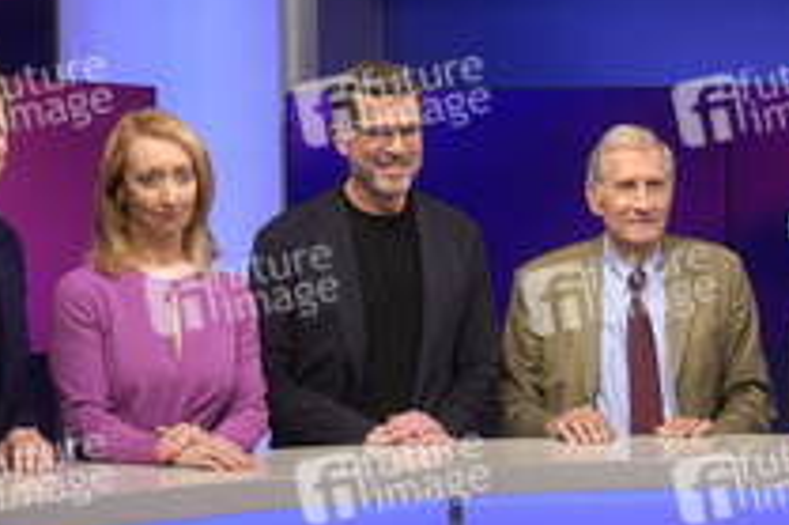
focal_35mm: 97
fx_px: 2124
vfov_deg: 14.0
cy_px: 385
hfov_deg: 20.7
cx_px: 670
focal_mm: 30
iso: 640
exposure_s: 1/320
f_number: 2.2
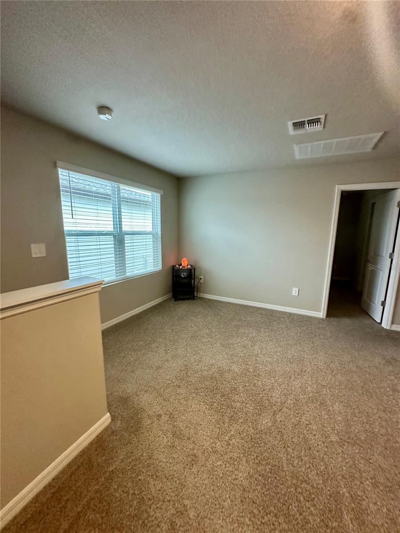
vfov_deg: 102.1
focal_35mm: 14
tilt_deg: -10.4
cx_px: 200
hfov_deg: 85.7
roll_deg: -2.9
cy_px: 266
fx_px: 216
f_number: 2.2
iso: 320
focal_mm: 2.22
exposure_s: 1/60
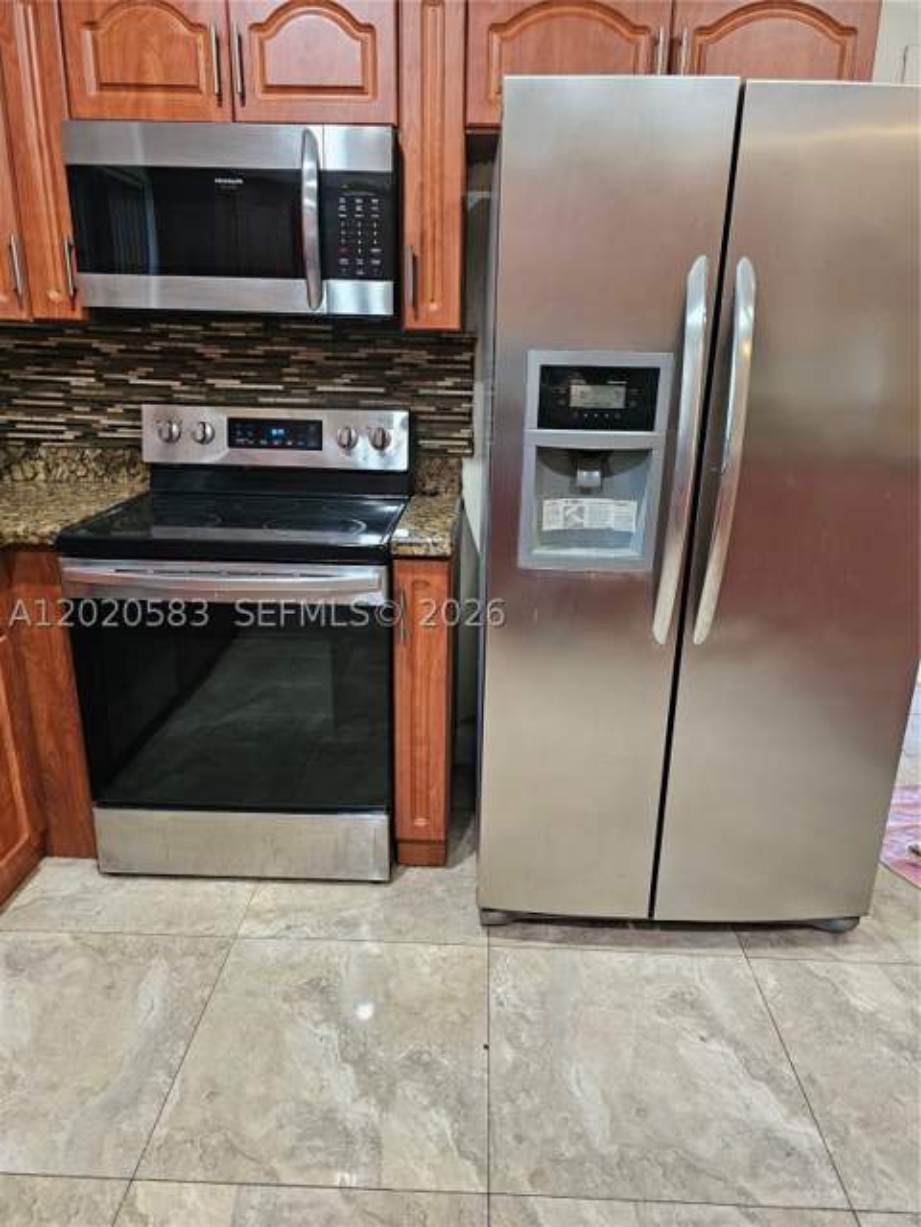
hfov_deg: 58.9
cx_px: 460
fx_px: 816
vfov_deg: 73.9
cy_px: 614
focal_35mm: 23
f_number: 1.7
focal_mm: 6.3
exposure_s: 1/60
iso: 800
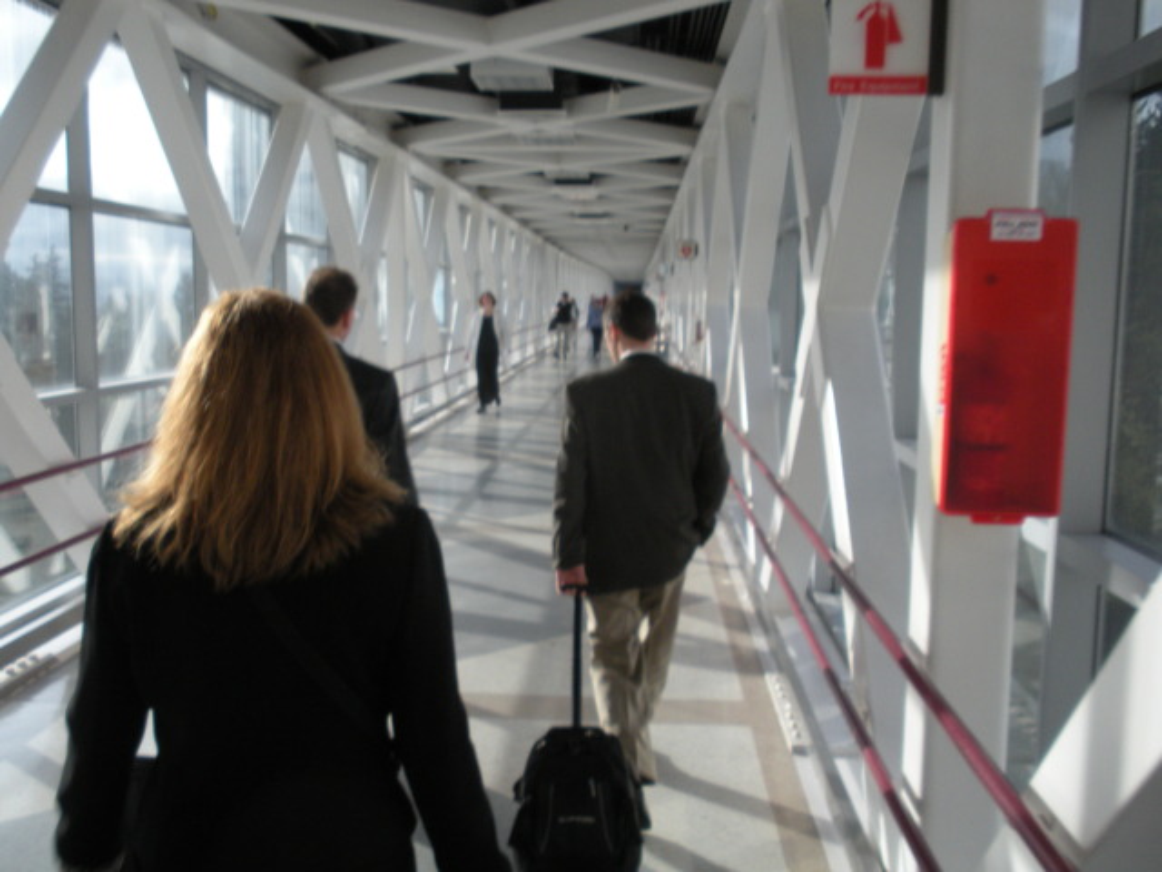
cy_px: 436
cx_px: 581
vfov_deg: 39.7
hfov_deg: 51.4
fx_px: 1208
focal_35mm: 36
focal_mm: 6.3
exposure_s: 1/72.6
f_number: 3.5
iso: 143
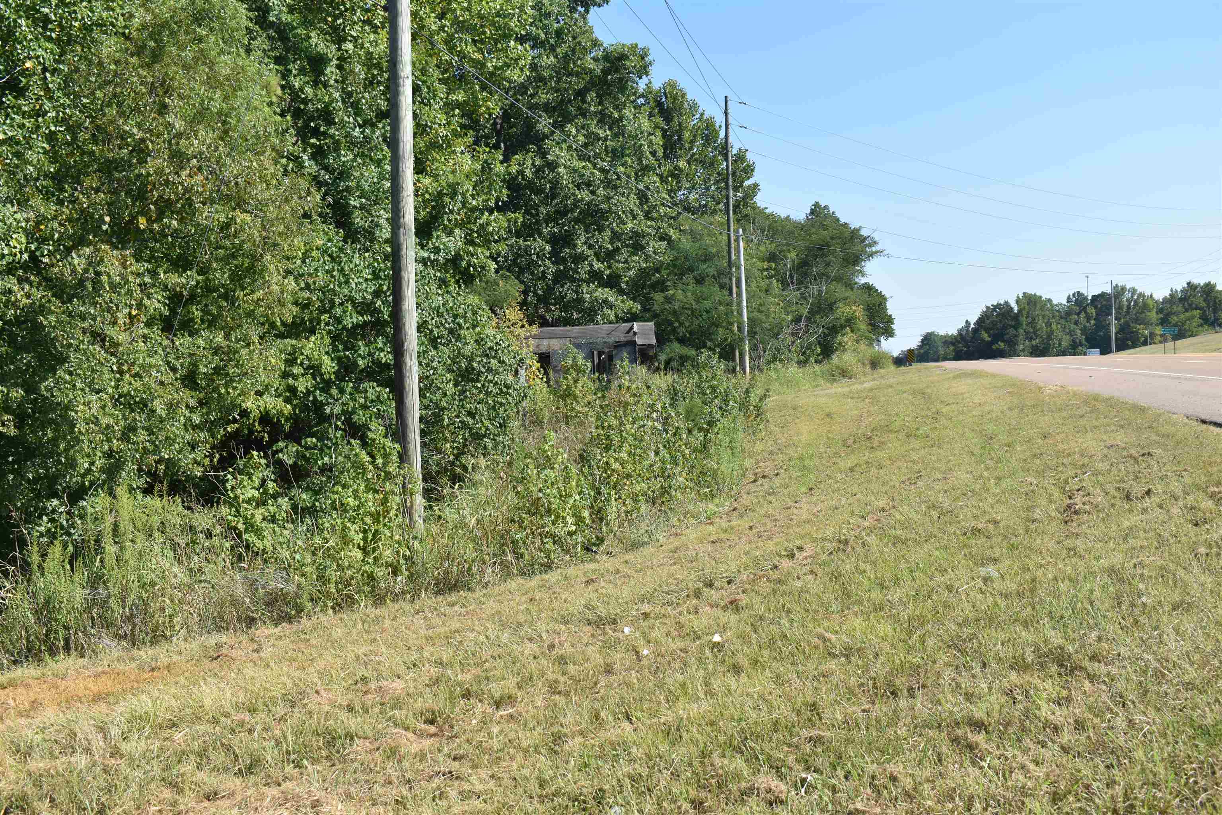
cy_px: 408
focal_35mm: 38
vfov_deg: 35.5
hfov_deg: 51.3
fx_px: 1273
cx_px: 611
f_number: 7.1
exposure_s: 1/200
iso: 100
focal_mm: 25
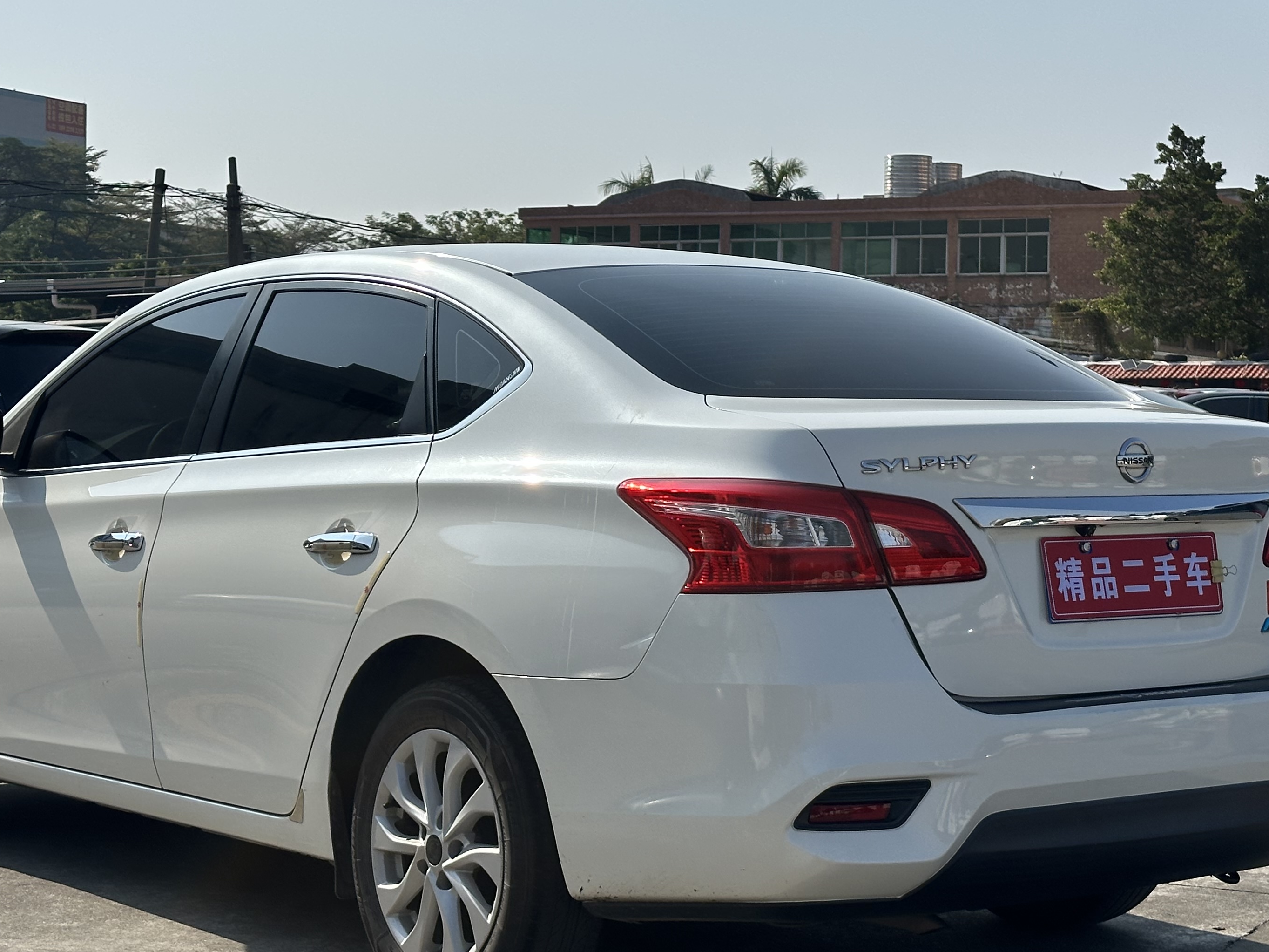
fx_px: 2603
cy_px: 391
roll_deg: -1.1
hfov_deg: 27.4
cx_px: 612
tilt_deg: +1.2
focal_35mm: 71
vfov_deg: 20.7
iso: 64
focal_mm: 6.86
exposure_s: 1/8929
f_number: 1.78
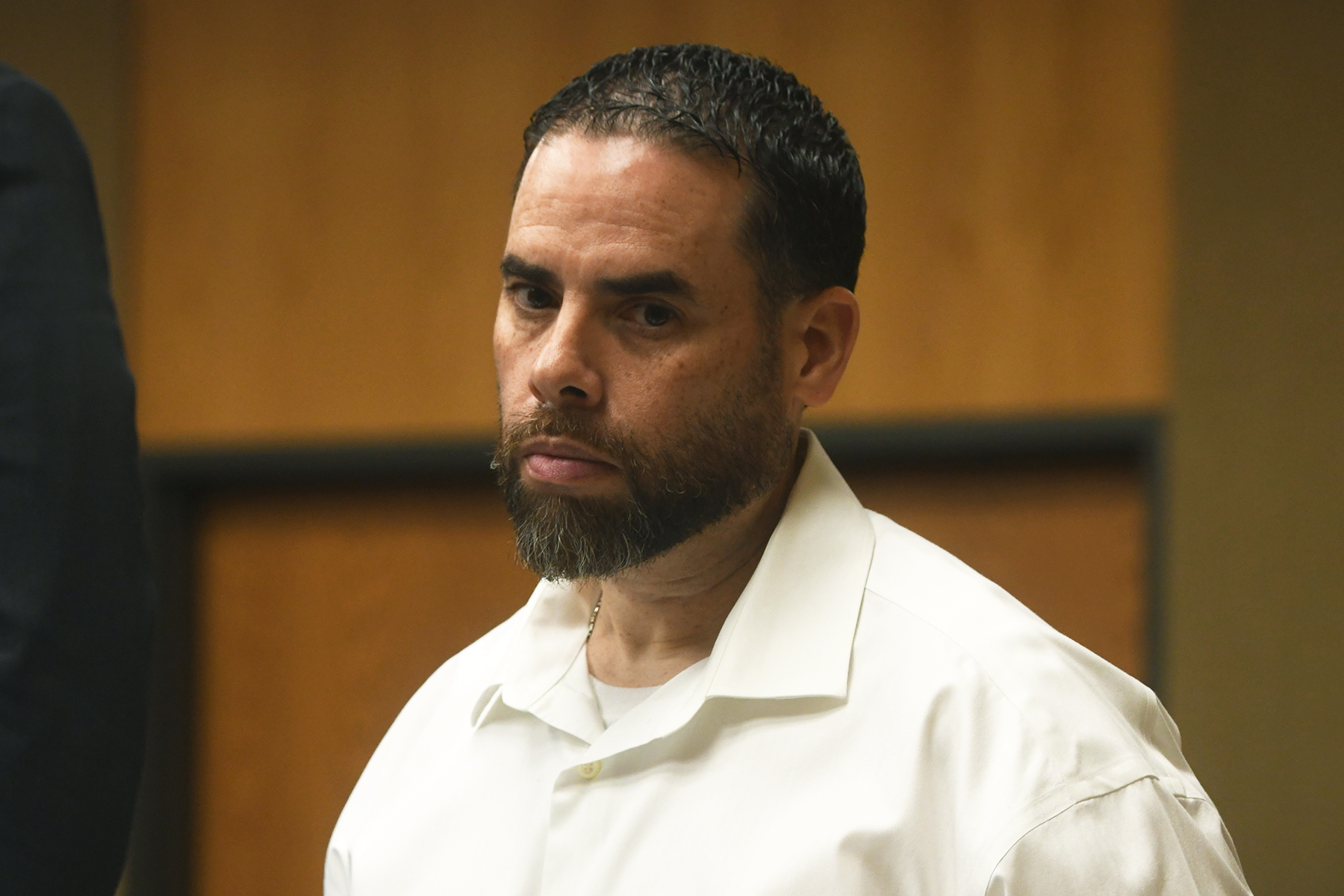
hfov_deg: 19.5
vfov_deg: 13.0
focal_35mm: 105
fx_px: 3920
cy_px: 448
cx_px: 672
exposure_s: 1/80
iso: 1600
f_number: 5.6
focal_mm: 105
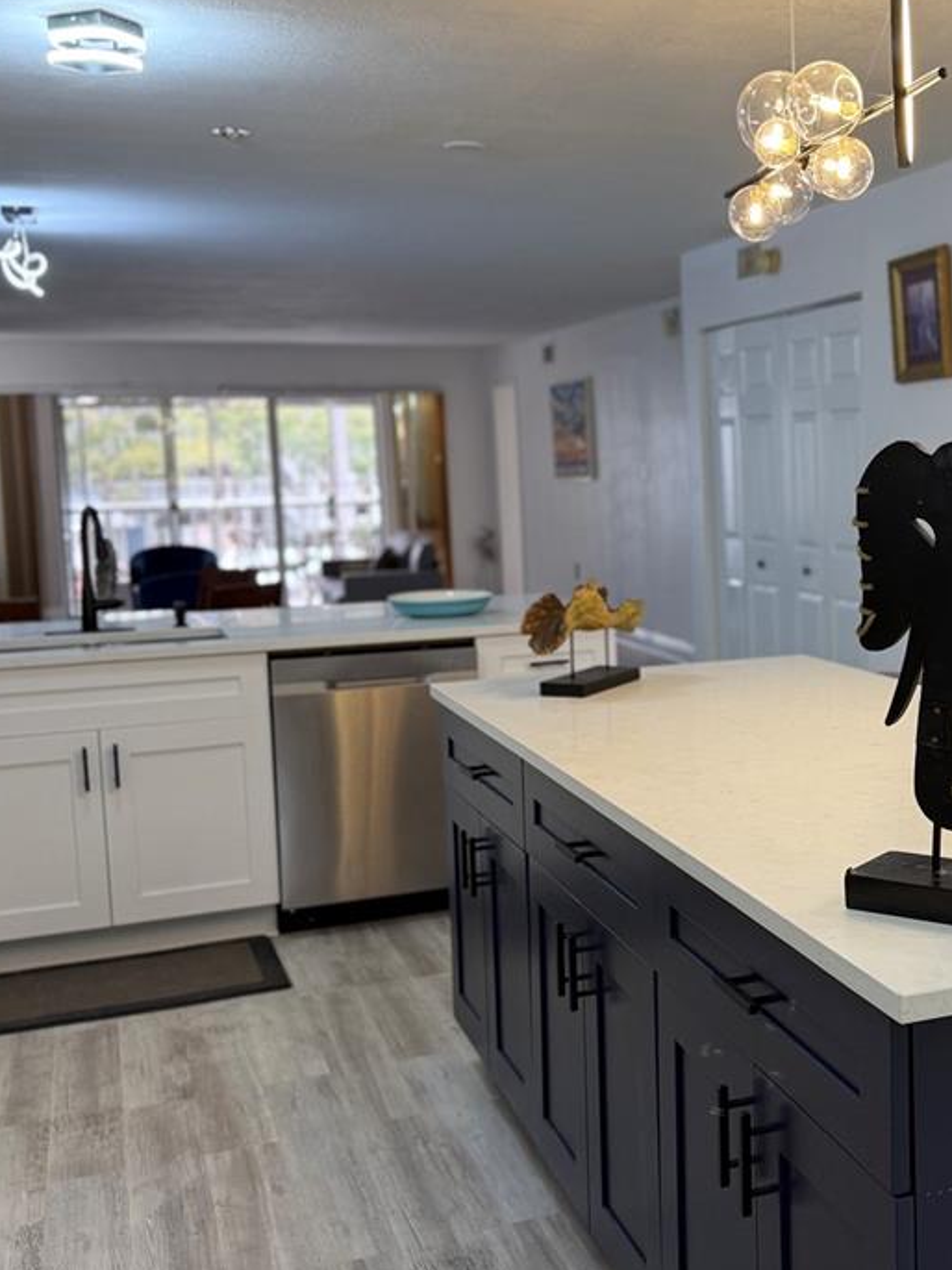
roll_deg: +1.1
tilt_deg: -5.7
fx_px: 1541
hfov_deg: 33.2
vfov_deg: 44.8
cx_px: 783
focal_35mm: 42
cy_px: 613
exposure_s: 1/60
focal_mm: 6.76
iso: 125
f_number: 1.78
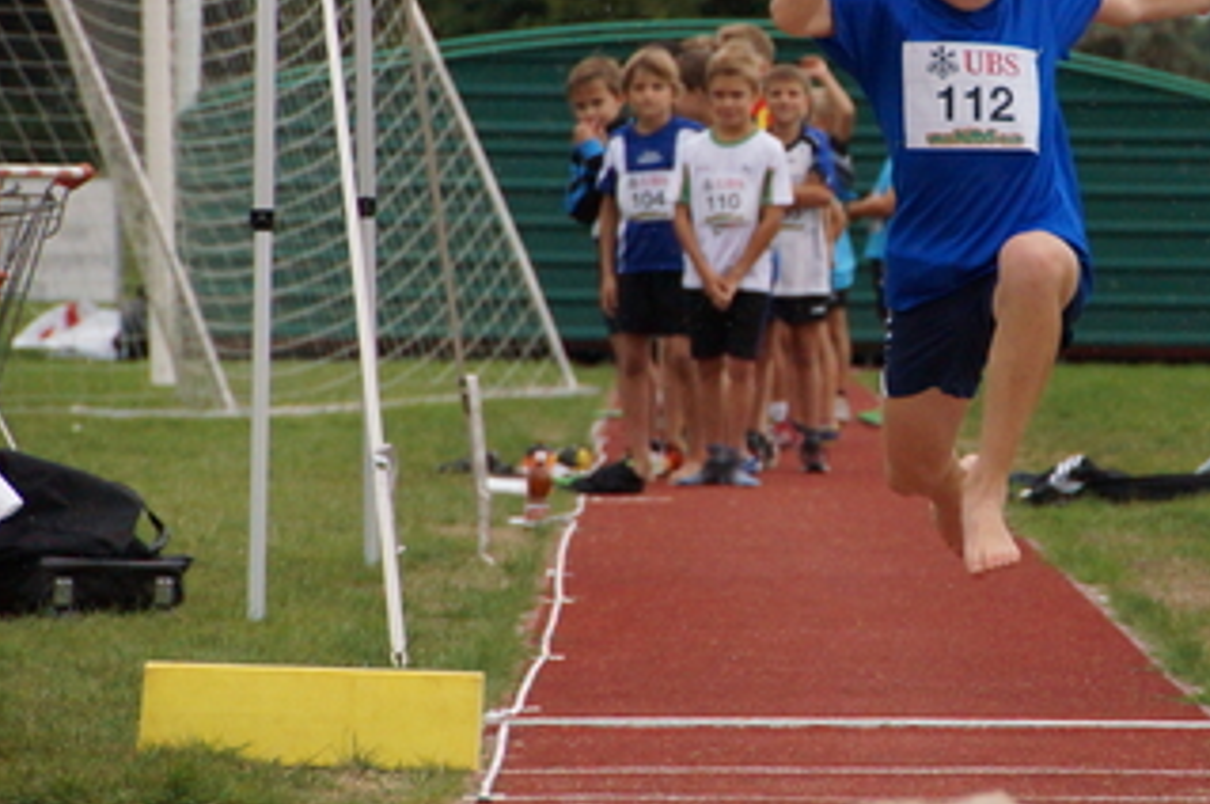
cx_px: 986
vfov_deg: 3.9
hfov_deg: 5.8
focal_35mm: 355
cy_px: 207
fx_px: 11920
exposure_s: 1/2000
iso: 2500
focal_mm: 140
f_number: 6.3
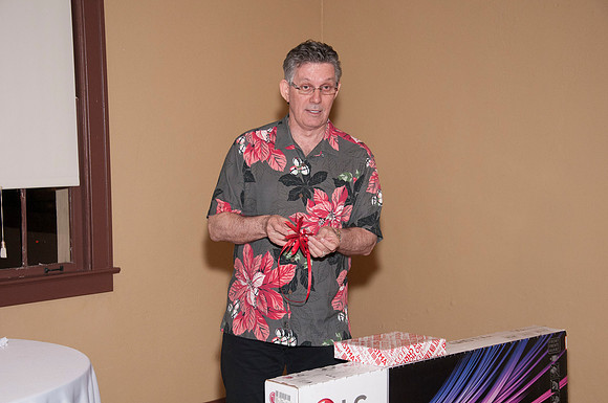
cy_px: 202
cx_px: 304
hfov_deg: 31.9
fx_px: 1063
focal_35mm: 63
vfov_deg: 21.5
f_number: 5.6
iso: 800
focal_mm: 42
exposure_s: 1/80
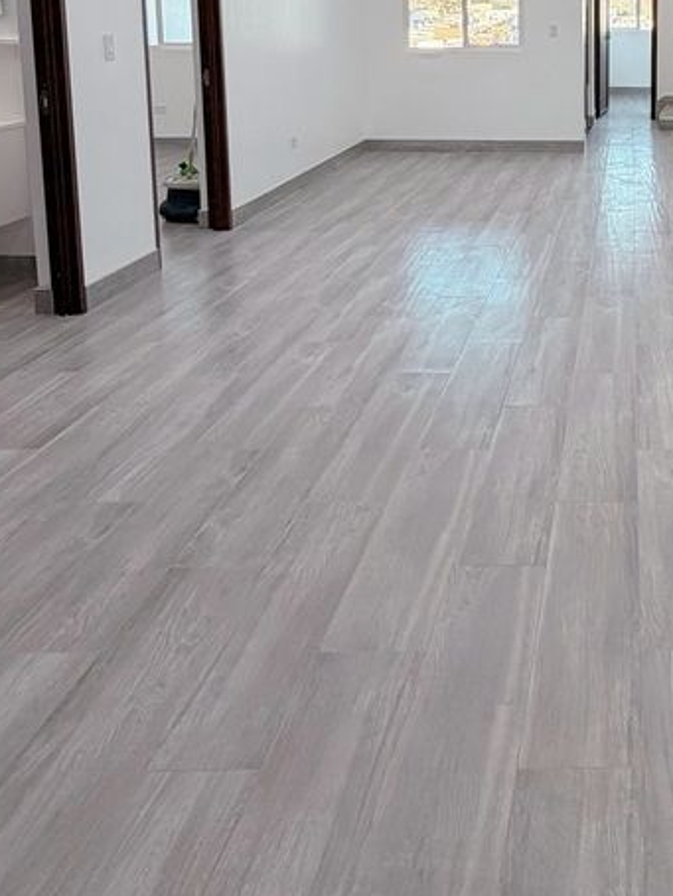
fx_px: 958
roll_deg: -0.5
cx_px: 643
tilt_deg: -6.4
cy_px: 126
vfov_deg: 46.3
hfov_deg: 35.6
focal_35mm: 37
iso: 50
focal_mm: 2.22
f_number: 2.2
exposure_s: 1/30
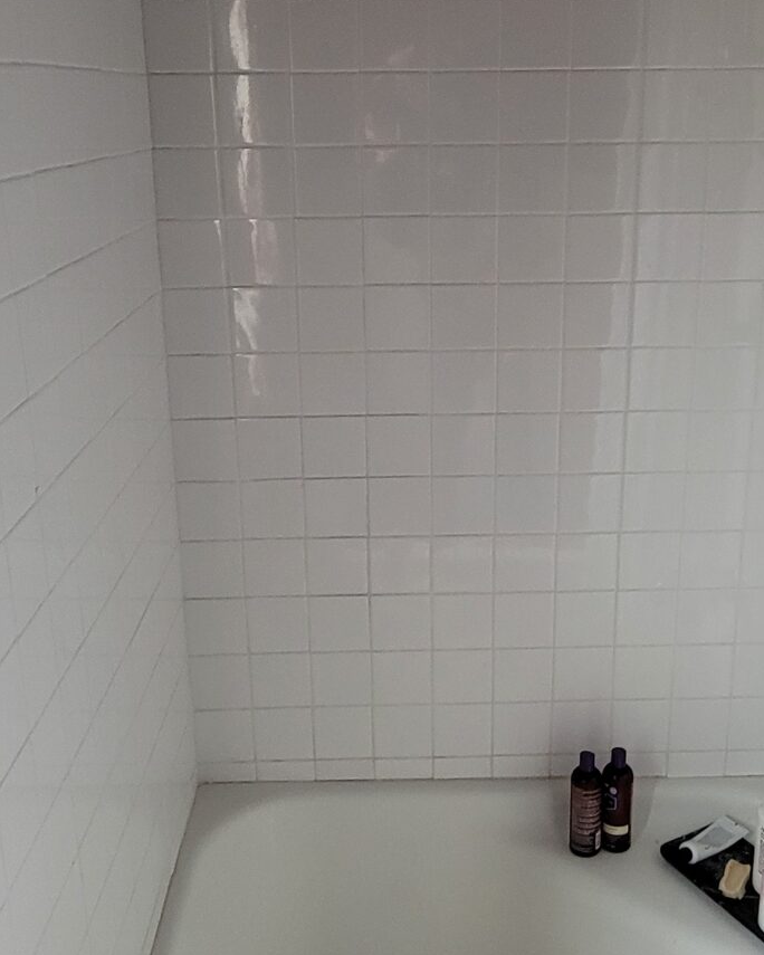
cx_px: 446
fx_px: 1074
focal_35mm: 38
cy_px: 476
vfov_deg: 47.9
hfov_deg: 39.0
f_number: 2.2
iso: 250
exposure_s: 1/60
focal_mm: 2.2
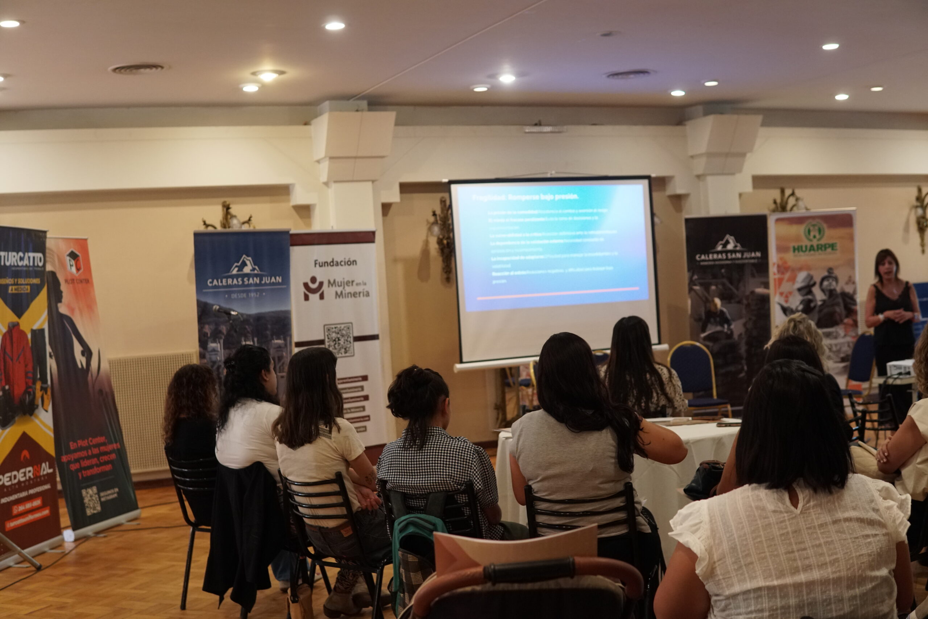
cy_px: 310
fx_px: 1160
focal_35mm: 45
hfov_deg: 43.6
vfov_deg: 29.9
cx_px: 464
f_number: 2.8
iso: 1600
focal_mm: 30
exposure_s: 1/160
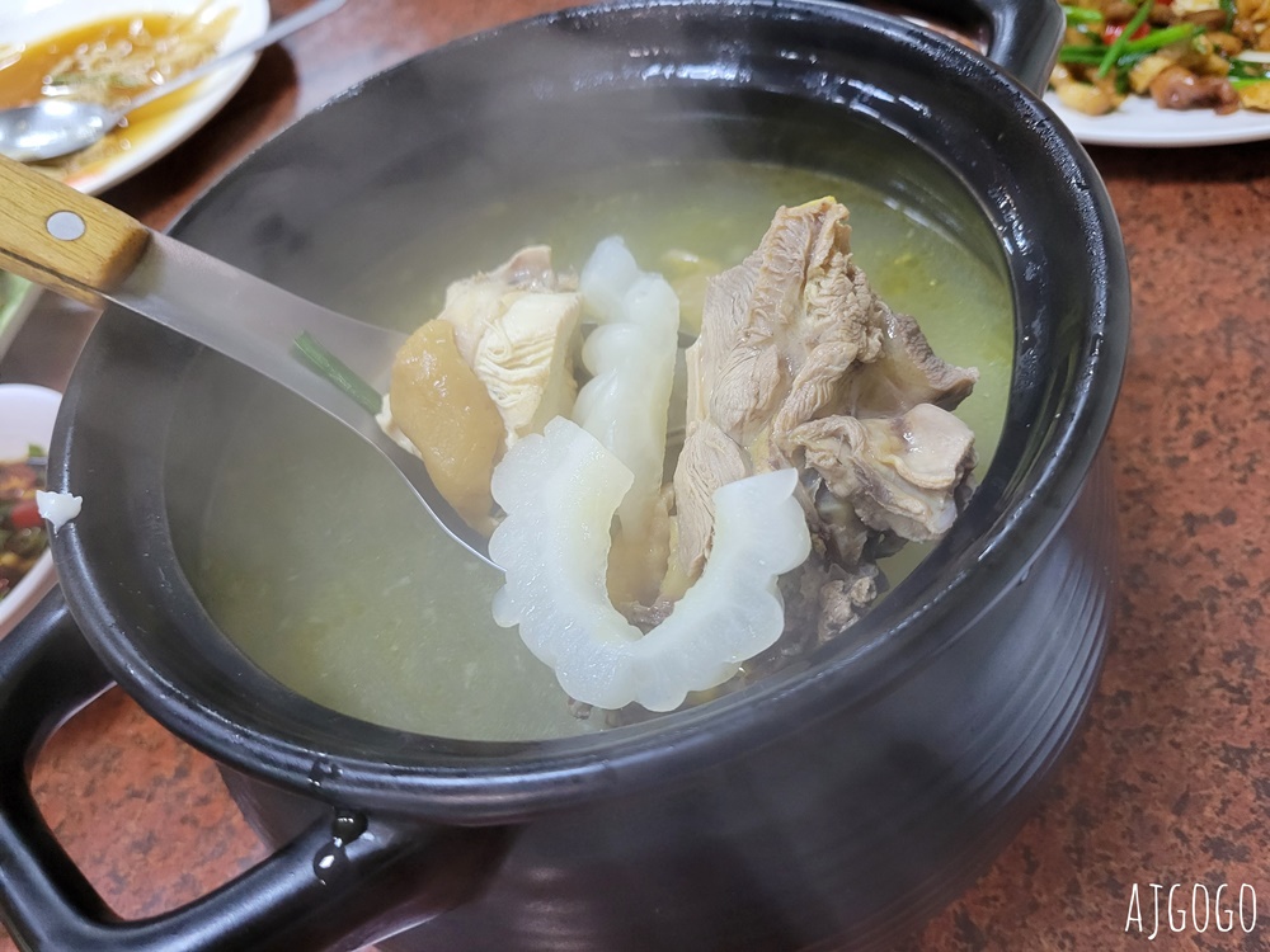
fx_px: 954
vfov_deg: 53.1
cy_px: 476
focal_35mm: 26
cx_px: 635
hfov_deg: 67.3
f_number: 1.8
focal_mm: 5.4
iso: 400
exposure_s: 1/40
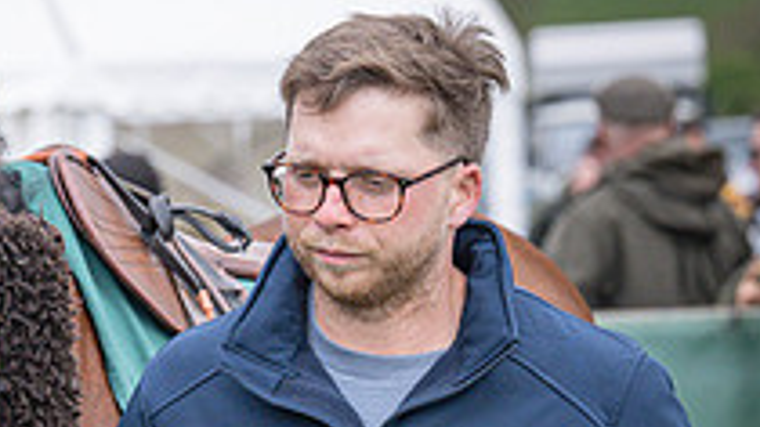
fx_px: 6326
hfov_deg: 6.9
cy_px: 517
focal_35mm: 314
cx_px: 17
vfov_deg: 3.9
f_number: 4.5
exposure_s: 1/4000
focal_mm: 93
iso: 800
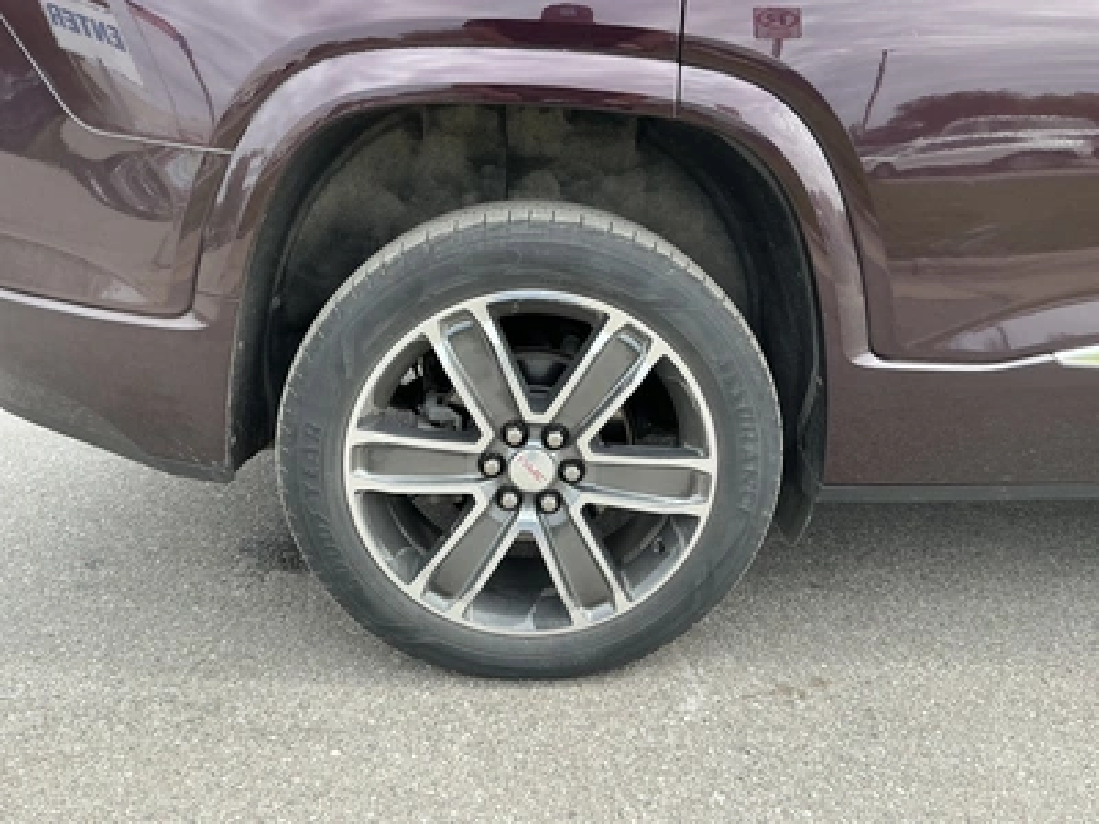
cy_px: 412
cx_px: 550
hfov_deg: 63.4
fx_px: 889
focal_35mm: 28
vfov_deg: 49.7
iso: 25
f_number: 1.8
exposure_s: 1/386
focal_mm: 3
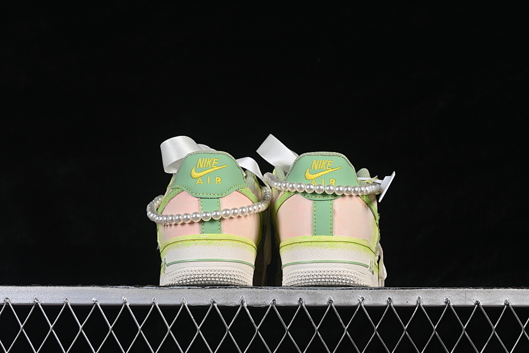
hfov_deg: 27.0
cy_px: 176
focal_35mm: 75
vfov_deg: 18.2
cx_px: 264
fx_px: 1102
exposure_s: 1/80
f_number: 8
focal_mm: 50
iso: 160
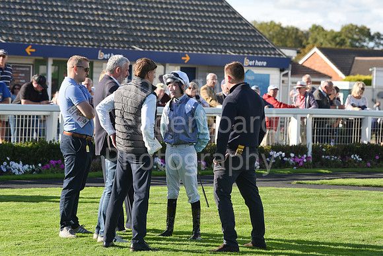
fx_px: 1703
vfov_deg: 8.6
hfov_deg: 12.8
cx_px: 192
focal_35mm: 160
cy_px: 128
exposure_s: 1/800
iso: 400
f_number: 6.3
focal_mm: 160
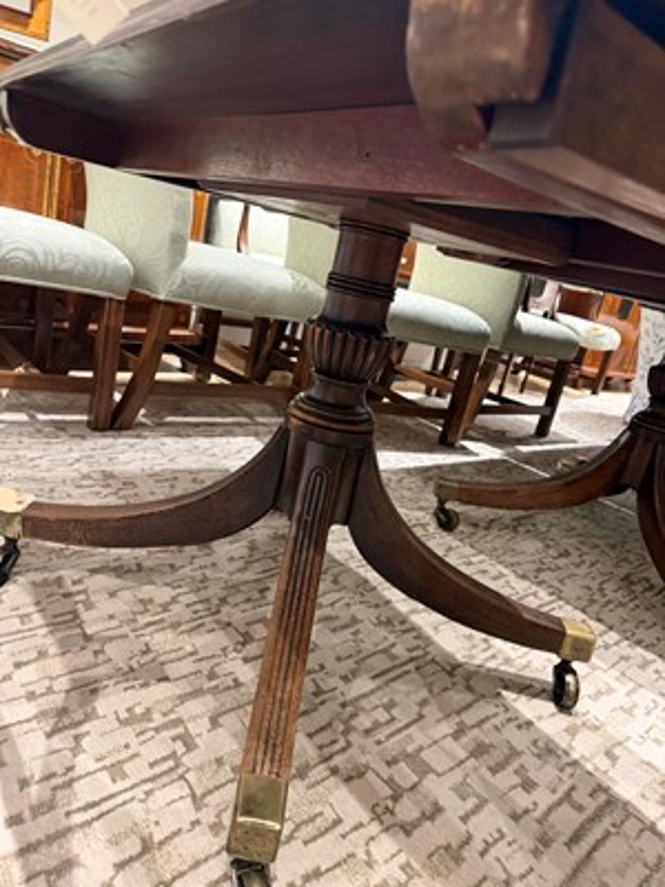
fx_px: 615
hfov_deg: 56.8
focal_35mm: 24
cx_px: 332
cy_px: 444
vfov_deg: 71.6
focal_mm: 6.76
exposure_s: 1/60
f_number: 1.78
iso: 500
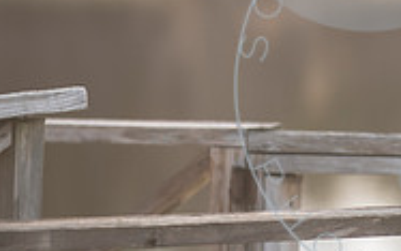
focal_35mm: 632
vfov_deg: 2.1
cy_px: -93
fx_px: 6909
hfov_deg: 3.3
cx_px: 562
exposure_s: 1/320
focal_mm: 200
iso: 100
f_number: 2.8
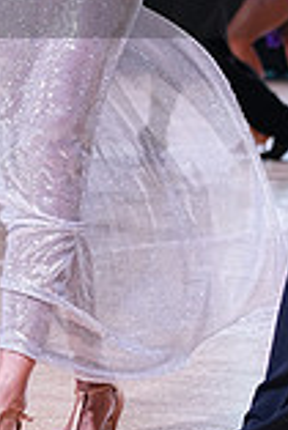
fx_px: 3101
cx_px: 254
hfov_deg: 5.3
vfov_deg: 7.9
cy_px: -52
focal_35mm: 259
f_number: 4
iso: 2000
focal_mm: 70
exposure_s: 1/400
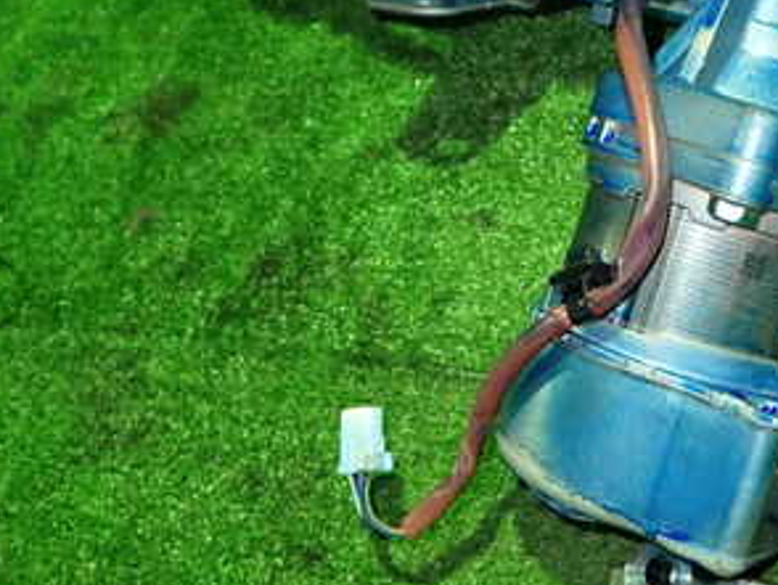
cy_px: 161
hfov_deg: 36.1
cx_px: 635
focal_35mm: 51
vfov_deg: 28.3
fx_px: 1147
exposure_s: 1/30
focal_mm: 4.5
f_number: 2
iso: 640
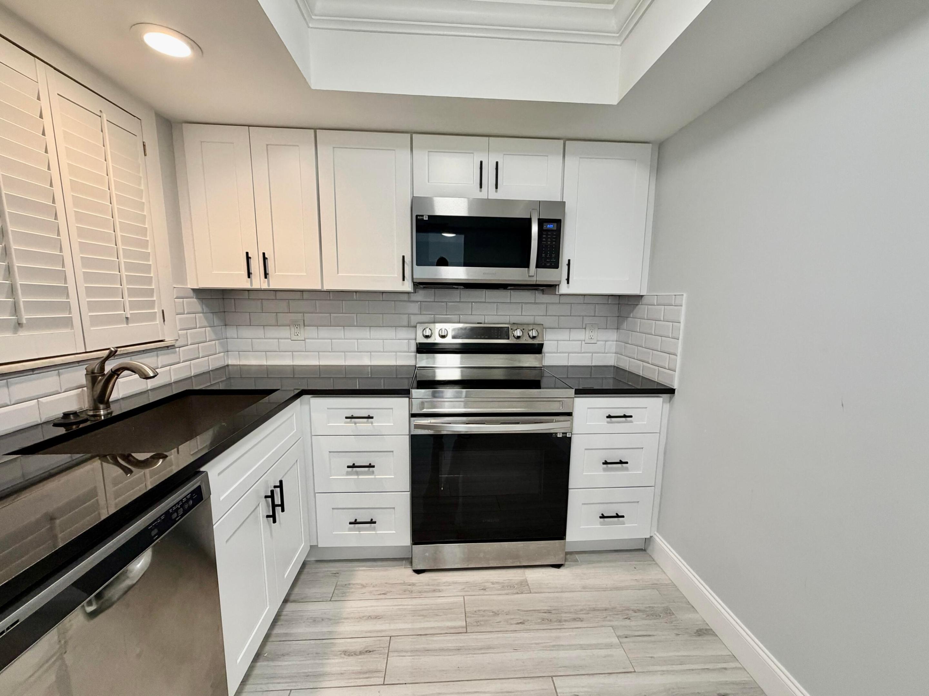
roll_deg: -1.2
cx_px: 464
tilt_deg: -7.8
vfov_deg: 85.7
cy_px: 348
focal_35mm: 14
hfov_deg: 102.1
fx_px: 376
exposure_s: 1/120
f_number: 2.2
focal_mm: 2.22
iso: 250
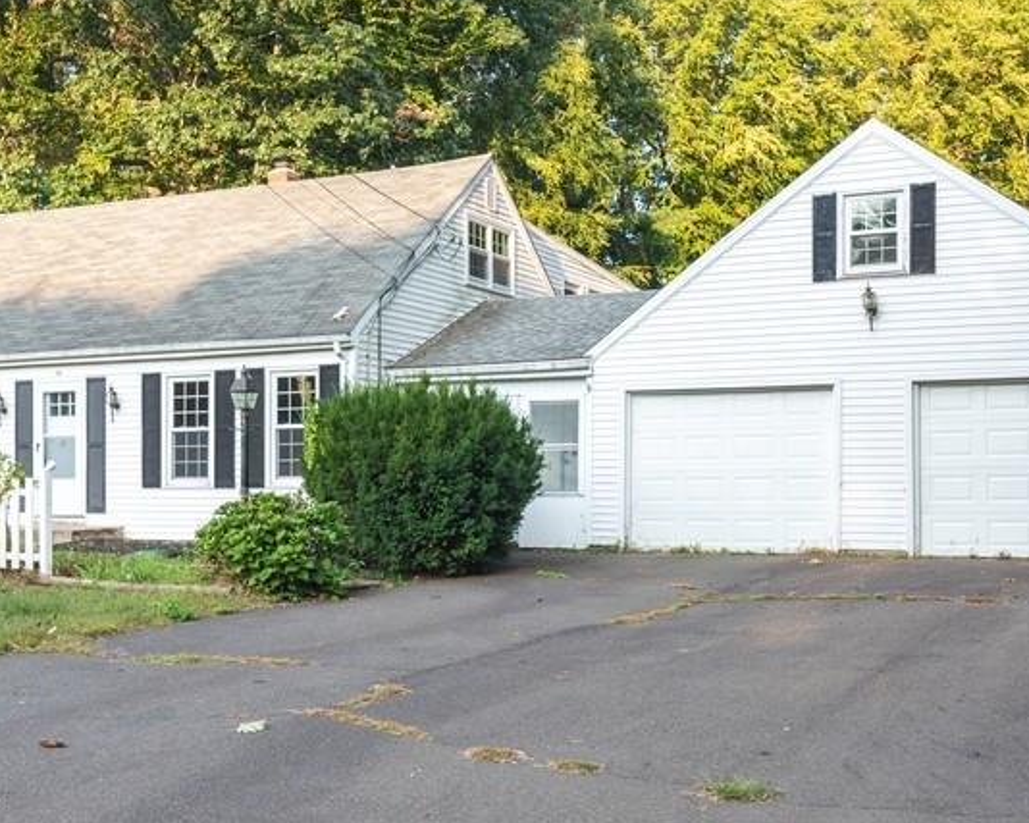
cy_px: 478
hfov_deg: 38.0
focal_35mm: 49
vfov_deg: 30.8
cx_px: 459
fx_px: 1492
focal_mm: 31
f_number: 8
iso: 200
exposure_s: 1/100
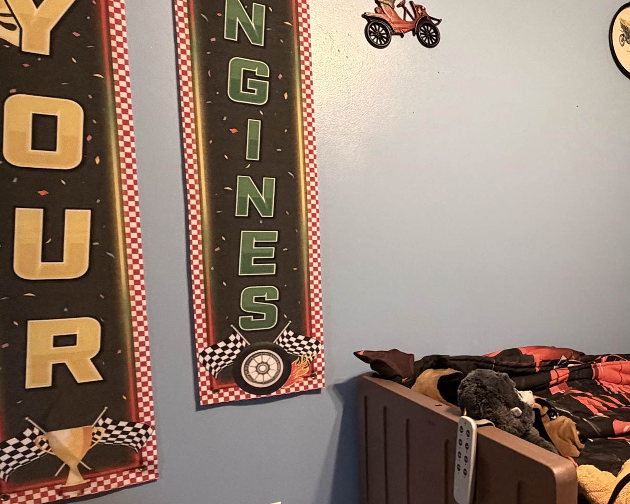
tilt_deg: -4.9
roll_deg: -0.1
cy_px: 309
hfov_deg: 48.6
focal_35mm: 32
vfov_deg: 45.5
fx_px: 597
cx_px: 589
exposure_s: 1/60
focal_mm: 2.22
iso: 500
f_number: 2.2
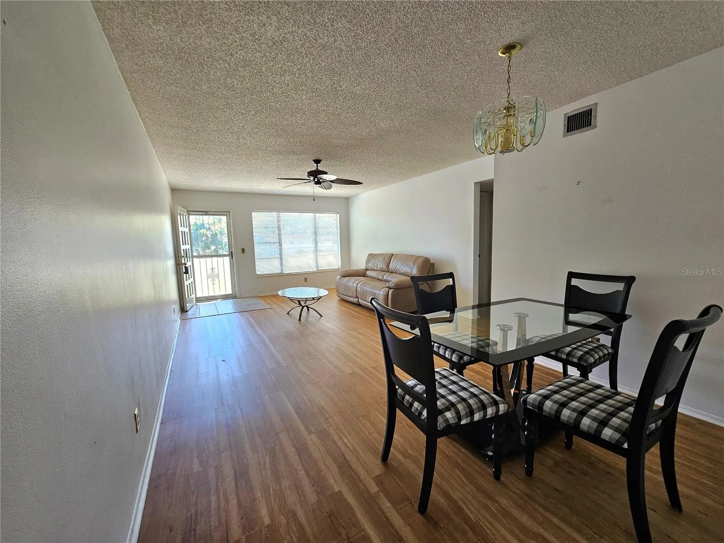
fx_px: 272
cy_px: 272
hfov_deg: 106.2
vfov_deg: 89.9
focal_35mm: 13
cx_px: 362
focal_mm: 2.2
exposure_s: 1/60.2
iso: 80
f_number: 2.2
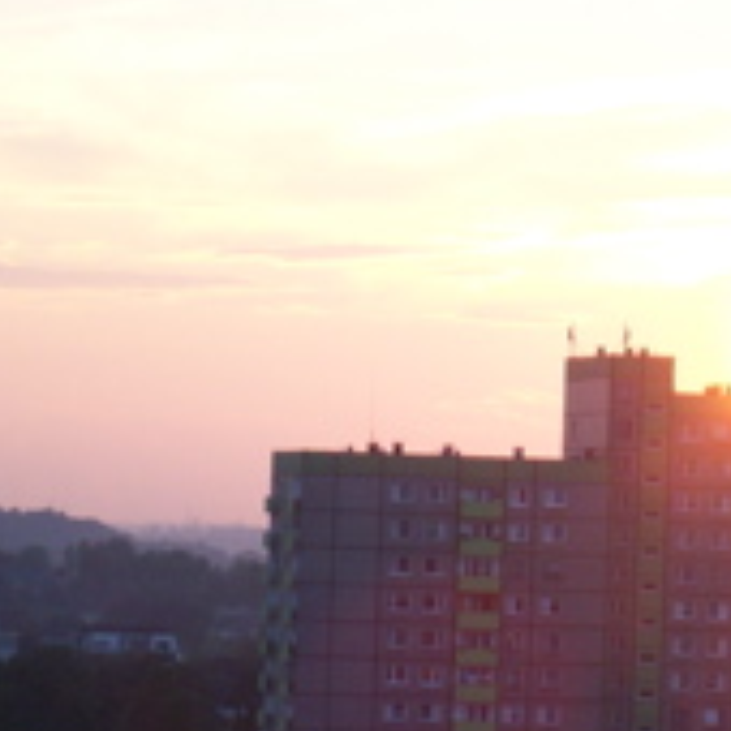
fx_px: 5543
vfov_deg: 7.5
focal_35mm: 232
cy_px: 479
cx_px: 727
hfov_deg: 7.5
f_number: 4.4
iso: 125
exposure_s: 1/125
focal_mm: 19.2
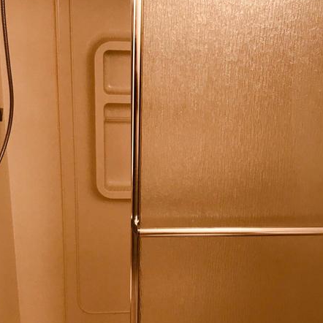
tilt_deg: -15.2
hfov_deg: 39.2
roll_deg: -1.3
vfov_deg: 39.1
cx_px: 156
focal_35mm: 43
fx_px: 454
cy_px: 180
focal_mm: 3.99
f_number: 1.8
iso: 40
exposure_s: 1/20
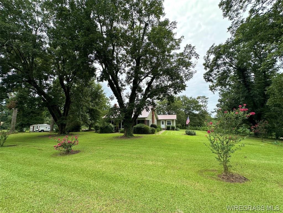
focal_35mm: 14
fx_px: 114
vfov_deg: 85.7
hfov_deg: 102.1
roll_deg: -0.2
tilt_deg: +6.6
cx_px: 142
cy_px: 106
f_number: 2.2
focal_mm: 2.22
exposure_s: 1/1147
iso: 40
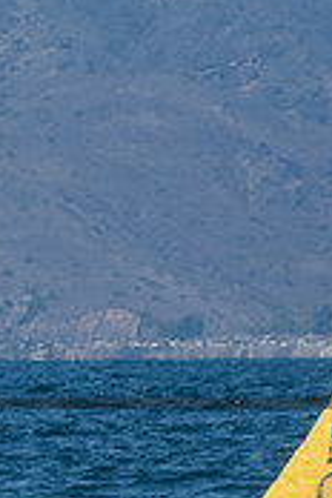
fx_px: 14731
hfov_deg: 1.3
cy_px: 469
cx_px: -481
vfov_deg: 1.9
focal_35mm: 1065
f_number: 14
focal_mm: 210
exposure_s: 1/800
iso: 640
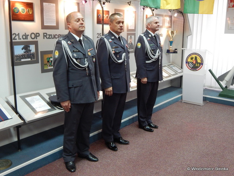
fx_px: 257
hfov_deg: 49.0
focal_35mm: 38
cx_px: 117
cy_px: 88
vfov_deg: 37.7
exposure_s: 1/20
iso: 400
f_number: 3.4
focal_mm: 6.8
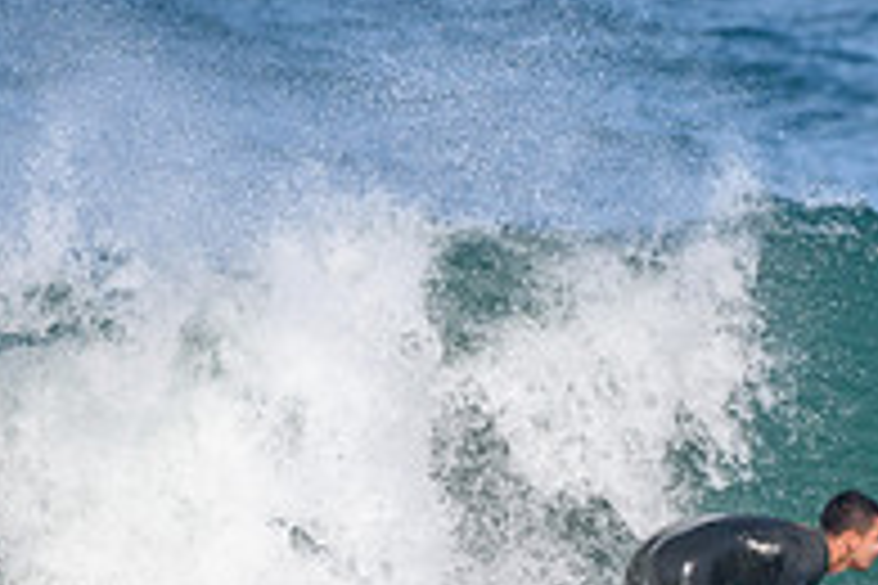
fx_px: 54383
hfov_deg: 0.9
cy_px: 686
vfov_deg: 0.6
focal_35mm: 2230
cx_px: 635
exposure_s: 1/2000
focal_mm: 500
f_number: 5.6
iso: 450
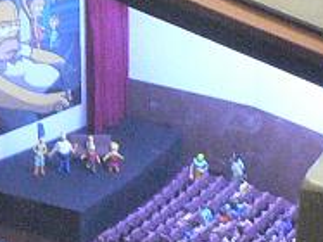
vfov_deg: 9.6
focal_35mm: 154
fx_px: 1436
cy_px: 76
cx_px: 43
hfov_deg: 12.7
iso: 400
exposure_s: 1/13
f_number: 2.8
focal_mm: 6
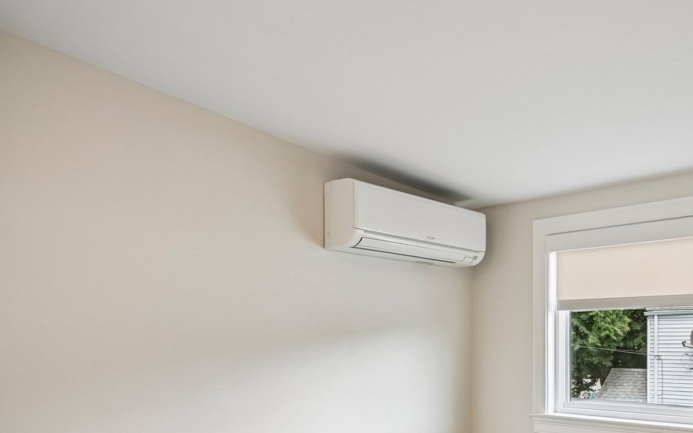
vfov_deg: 40.2
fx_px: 567
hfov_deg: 56.4
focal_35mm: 30
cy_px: 344
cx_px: 592
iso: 400
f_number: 8
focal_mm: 16
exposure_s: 1/80
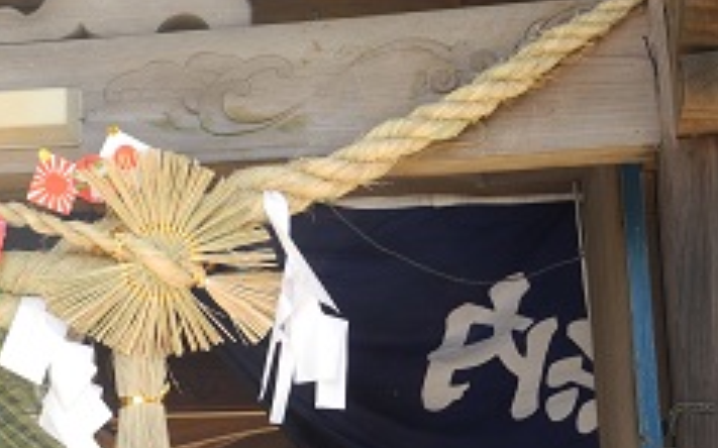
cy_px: 148
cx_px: -30
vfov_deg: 12.9
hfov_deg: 19.9
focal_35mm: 101
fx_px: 1976
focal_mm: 8.8
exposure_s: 1/42
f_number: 3.2
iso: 100
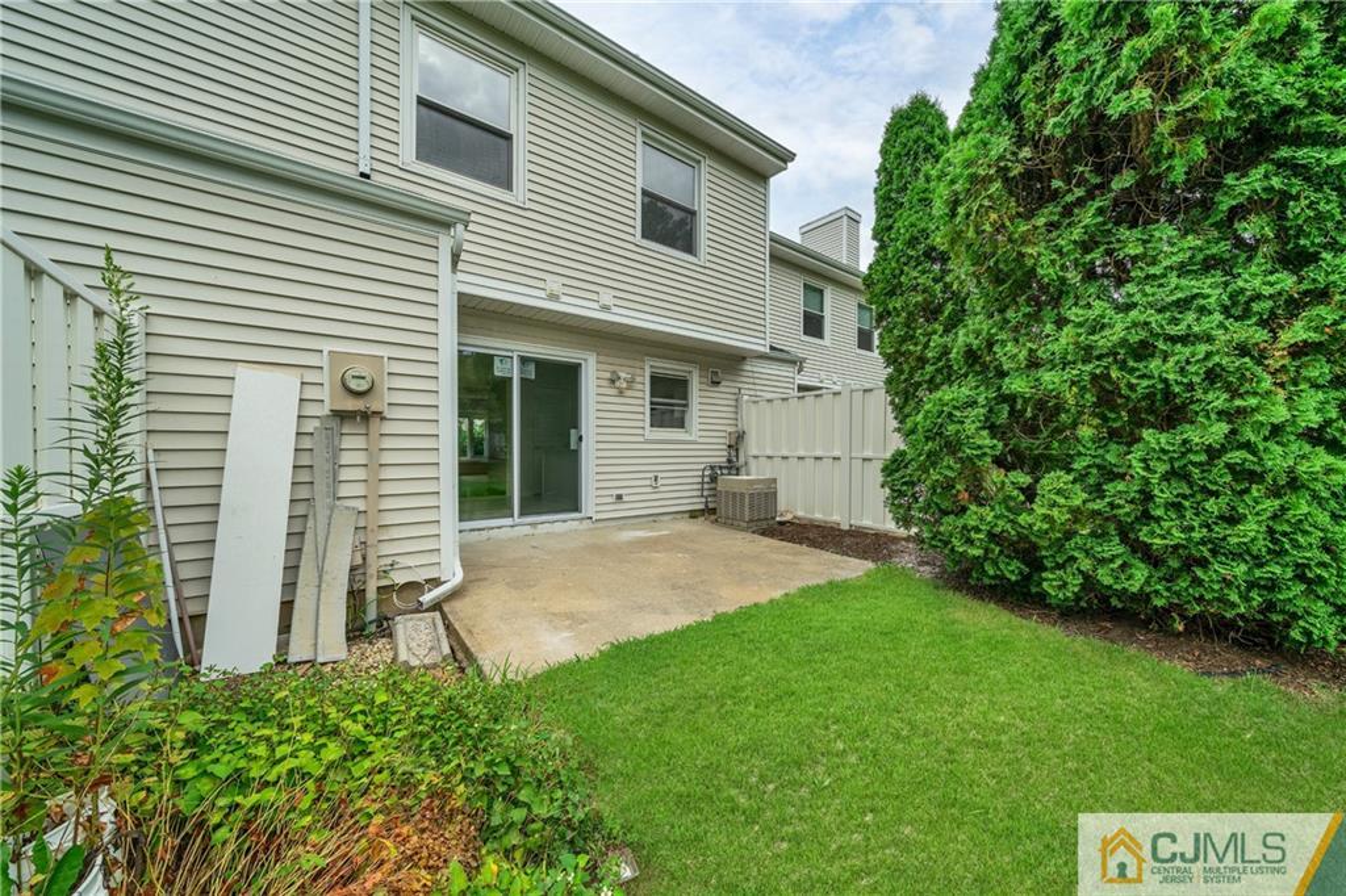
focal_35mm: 12
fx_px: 448
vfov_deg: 90.0
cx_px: 673
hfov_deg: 112.6
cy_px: 448
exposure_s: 1/125
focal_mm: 12
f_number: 8
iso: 100
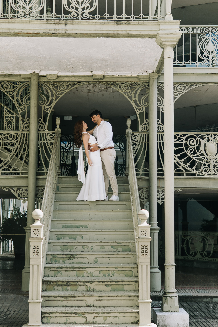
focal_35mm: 49
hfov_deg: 27.5
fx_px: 445
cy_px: 171
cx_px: 106
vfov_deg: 40.3
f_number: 2.8
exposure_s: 1/320
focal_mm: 30
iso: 100
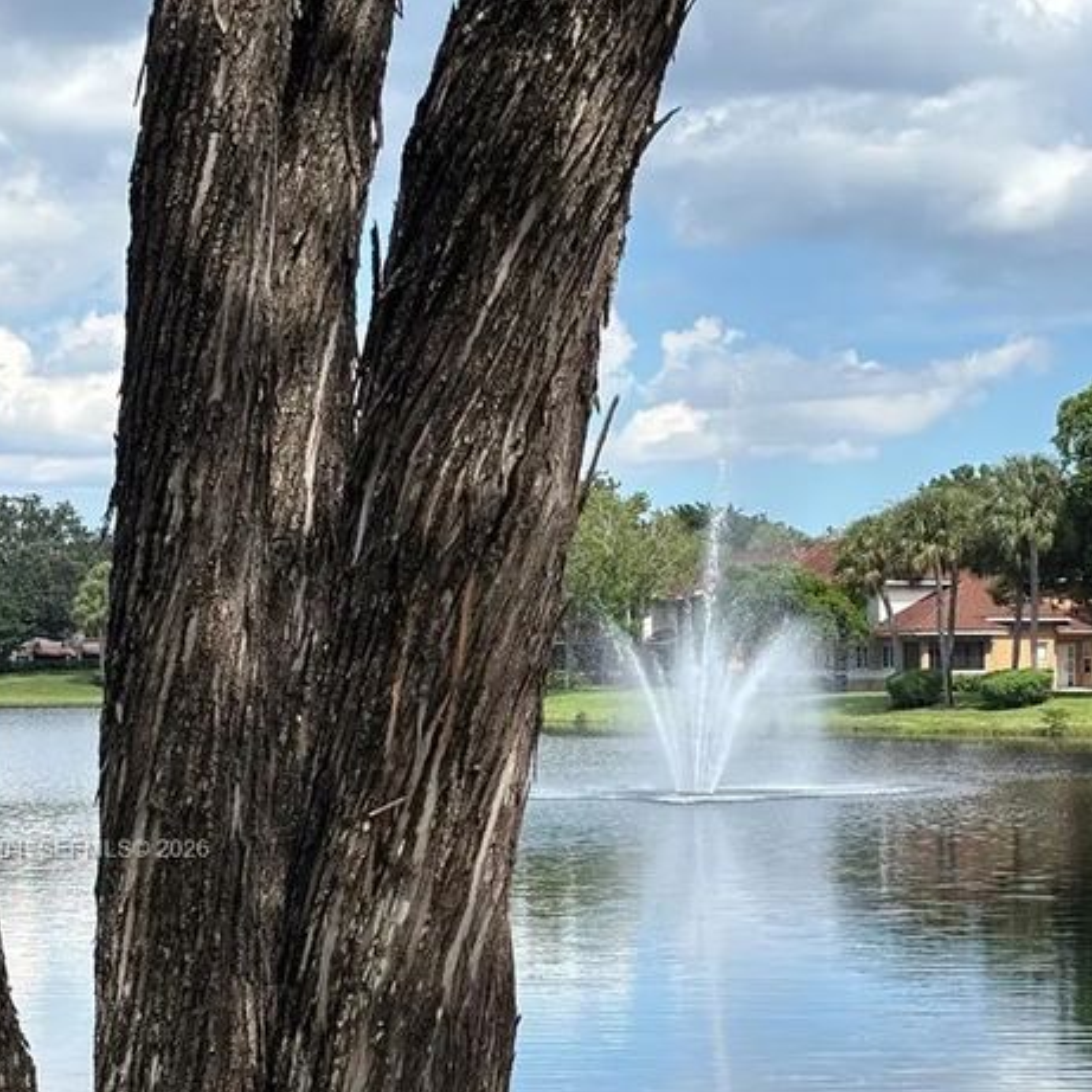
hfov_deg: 20.4
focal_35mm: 85
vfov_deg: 20.2
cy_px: 852
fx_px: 3034
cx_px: 656
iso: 40
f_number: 1.6
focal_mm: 5.96
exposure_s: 1/2151
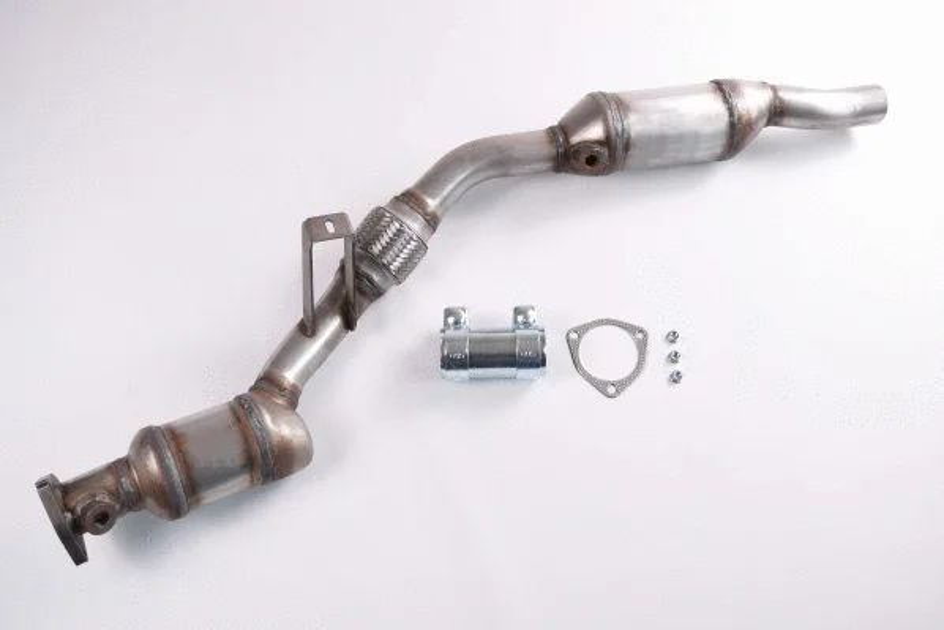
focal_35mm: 38
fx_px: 984
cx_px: 472
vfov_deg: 35.5
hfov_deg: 51.3
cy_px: 315
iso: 400
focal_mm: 25
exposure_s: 1/125
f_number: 5.6
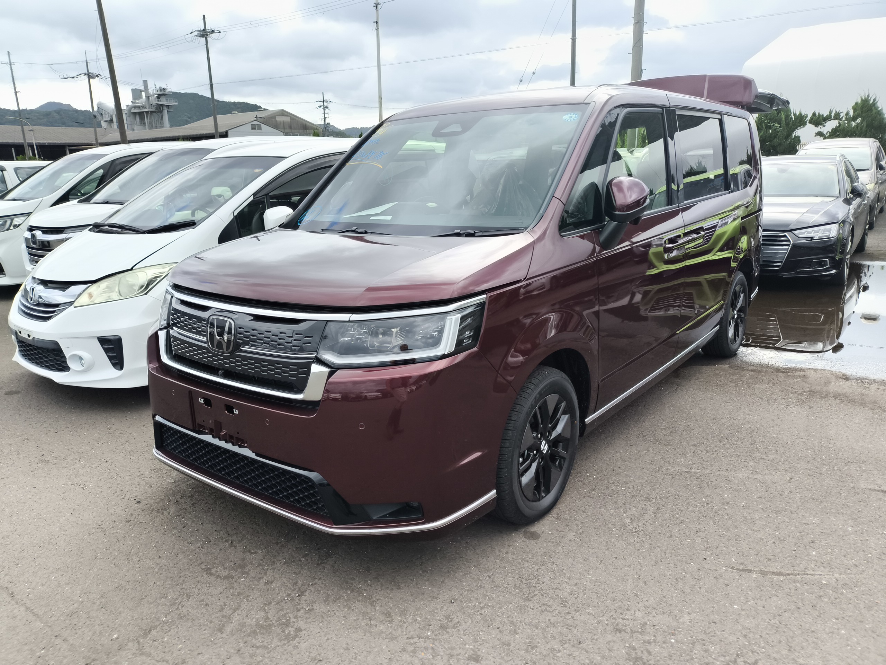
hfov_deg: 69.4
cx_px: 443
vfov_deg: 54.9
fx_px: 640
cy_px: 332
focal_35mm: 25
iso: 50
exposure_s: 1/252
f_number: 1.7
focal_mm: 4.71
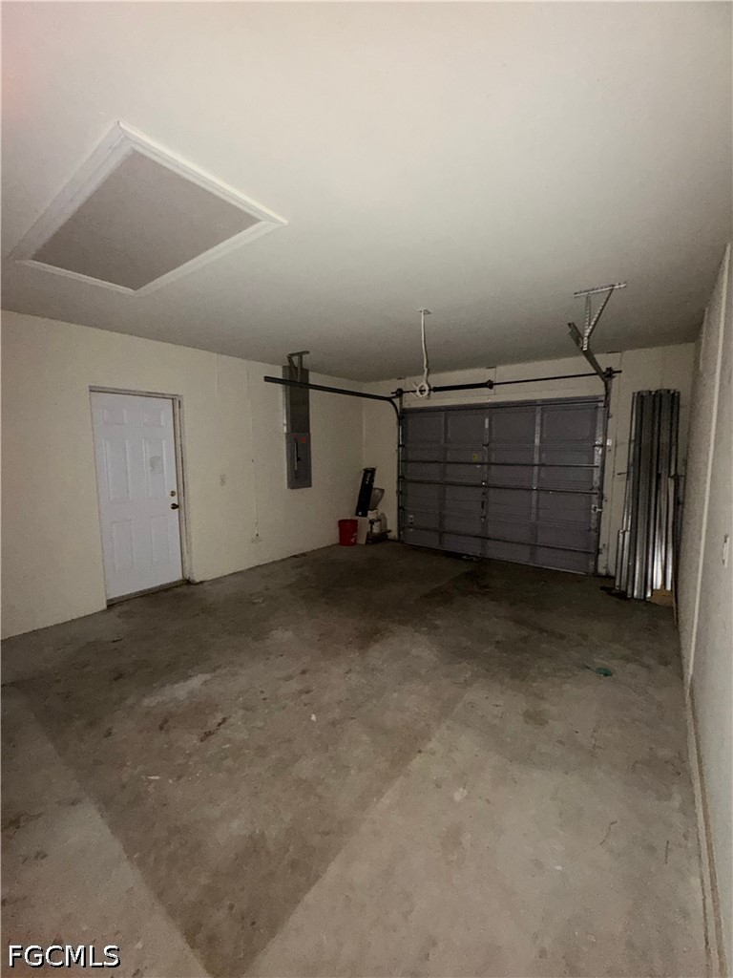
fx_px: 395
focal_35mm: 14
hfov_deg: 85.7
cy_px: 489
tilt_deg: -6.4
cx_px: 366
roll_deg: +0.3
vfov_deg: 102.1
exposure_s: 1/16
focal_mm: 2.22
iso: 500
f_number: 2.2
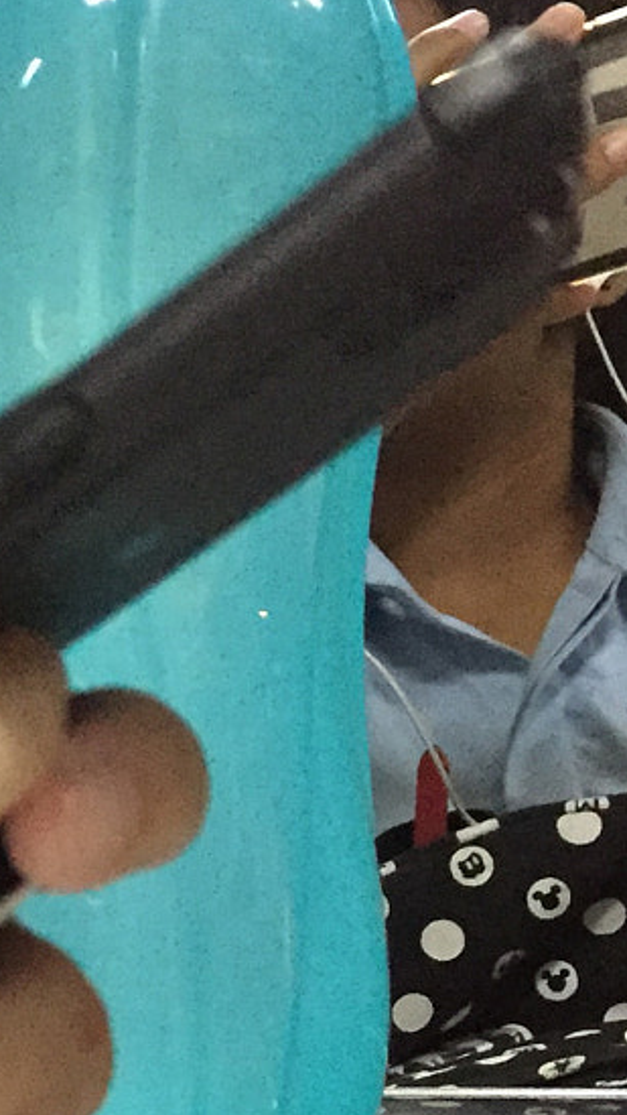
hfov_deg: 11.7
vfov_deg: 22.4
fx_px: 2718
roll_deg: -0.8
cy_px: 1060
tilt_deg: -3.4
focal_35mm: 92
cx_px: -664
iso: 250
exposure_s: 1/25
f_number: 2.2
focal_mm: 4.15
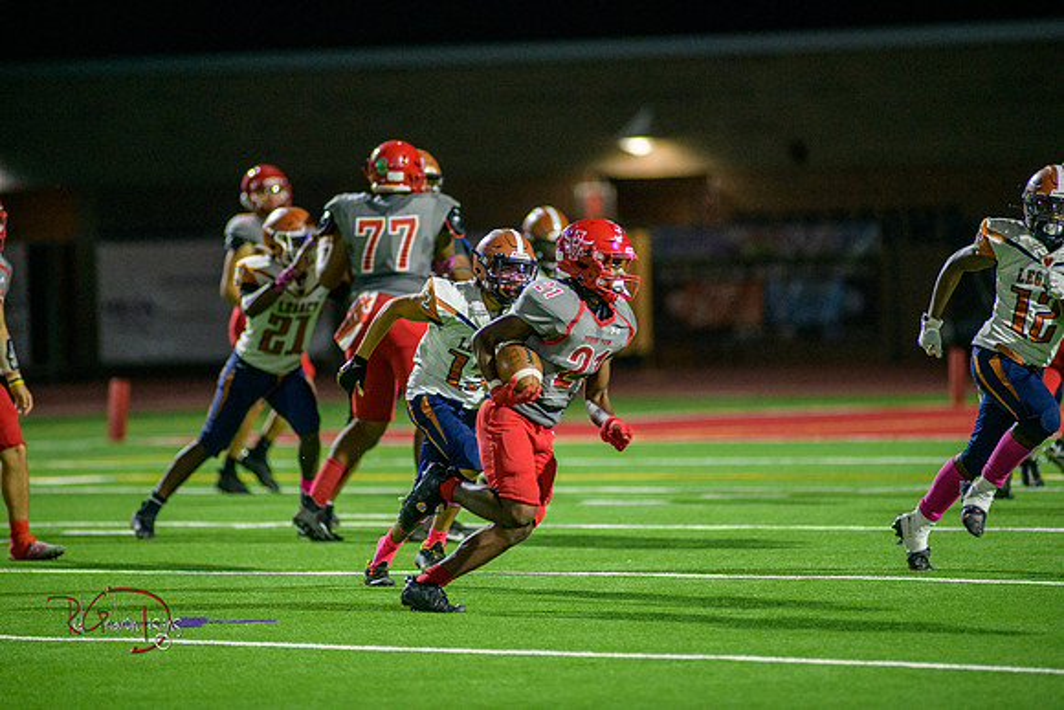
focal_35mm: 300
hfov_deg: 6.9
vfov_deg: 4.6
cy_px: 355
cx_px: 532
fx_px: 8868
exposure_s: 1/800
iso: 2500
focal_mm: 300
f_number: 2.8
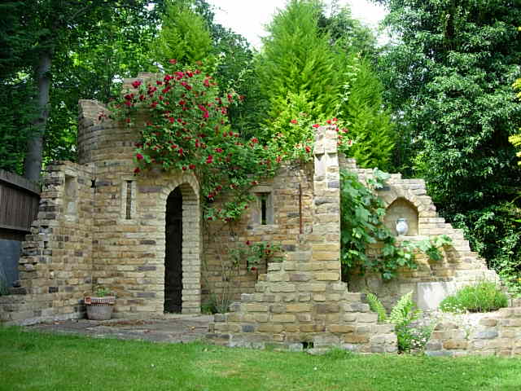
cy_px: 196
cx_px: 260
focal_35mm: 38
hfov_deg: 49.0
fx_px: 572
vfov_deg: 37.7
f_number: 2.8
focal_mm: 7.8
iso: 64
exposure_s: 1/313
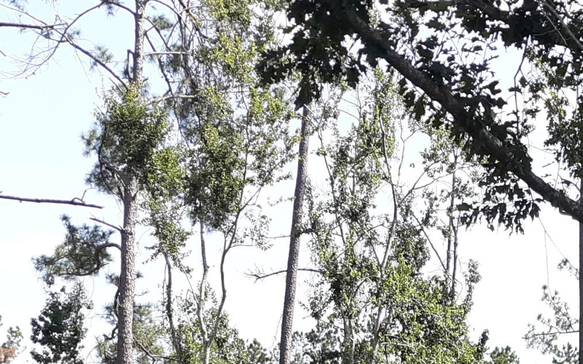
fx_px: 1398
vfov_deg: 13.8
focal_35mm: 88
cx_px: 647
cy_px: 575
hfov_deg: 22.2
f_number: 1.7
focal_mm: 3.7
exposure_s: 1/568
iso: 40
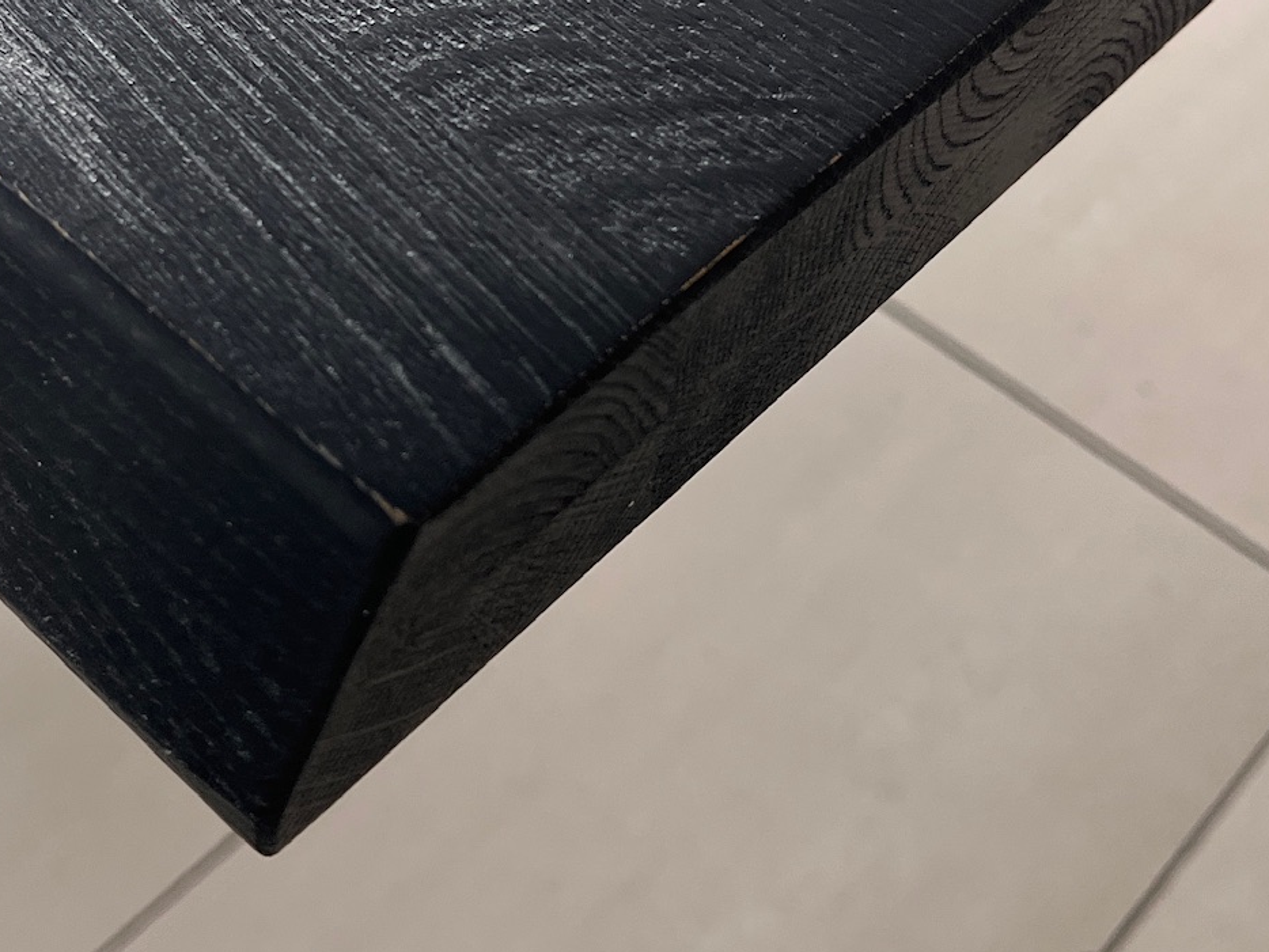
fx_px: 2090
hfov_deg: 33.0
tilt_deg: -44.5
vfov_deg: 24.8
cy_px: 79
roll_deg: -0.8
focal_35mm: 57
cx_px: 289
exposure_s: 1/121
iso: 100
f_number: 1.6
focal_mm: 5.1
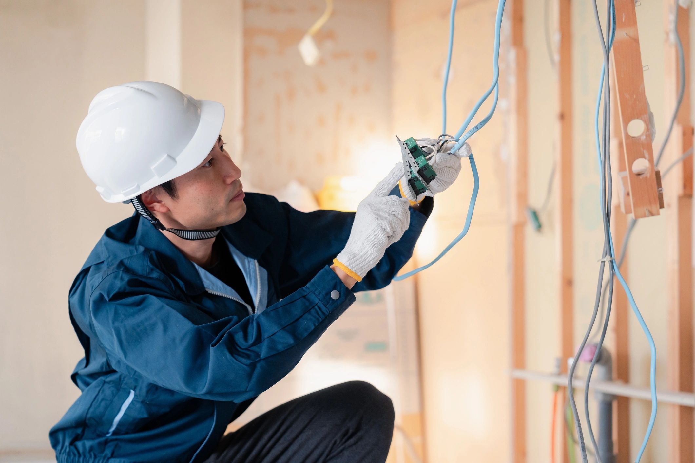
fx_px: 1351
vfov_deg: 19.5
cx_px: 348
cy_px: 232
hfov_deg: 28.8
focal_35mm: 70
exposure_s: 1/320
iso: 800
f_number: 2.8
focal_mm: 70
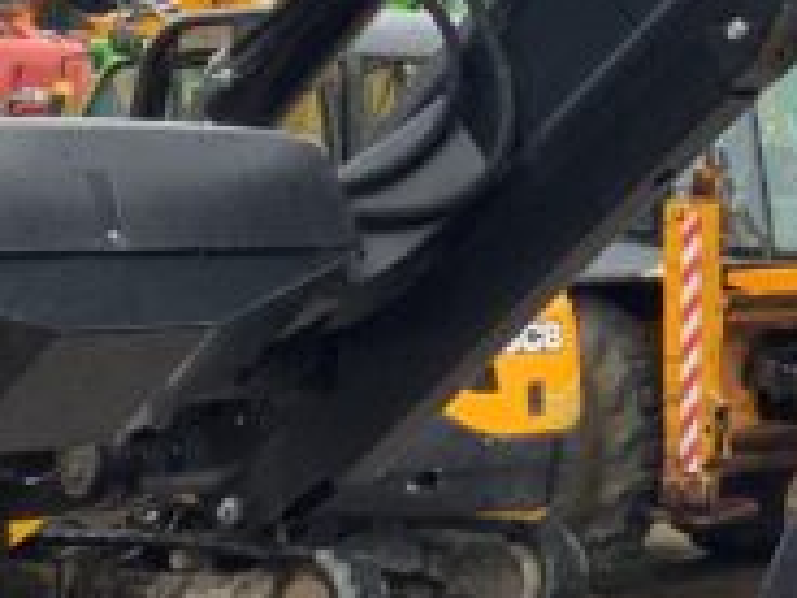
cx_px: 823
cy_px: -165
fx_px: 3707
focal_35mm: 161
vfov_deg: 9.1
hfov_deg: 12.1
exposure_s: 1/1377
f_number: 1.8
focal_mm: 3
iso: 16
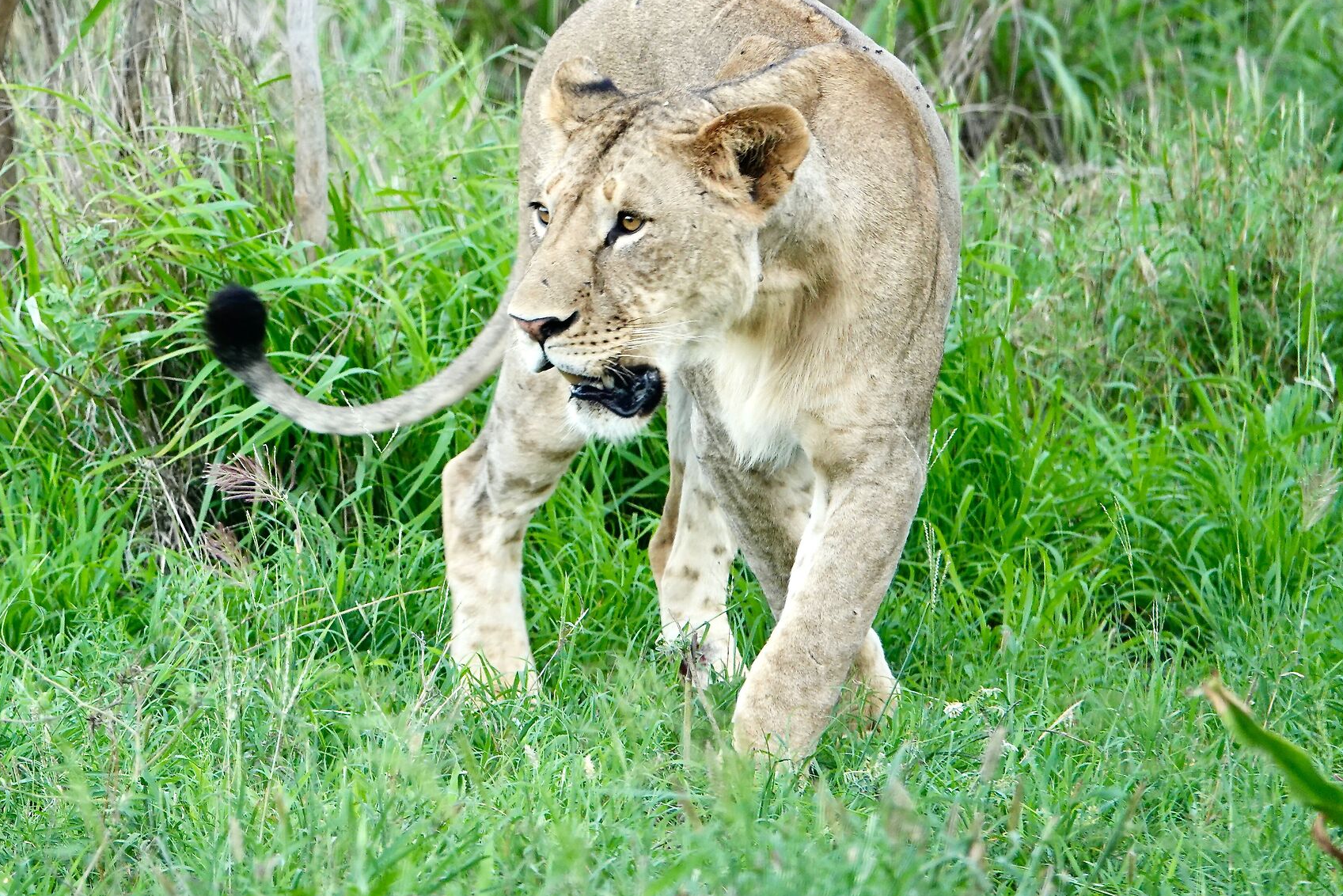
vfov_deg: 1.9
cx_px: 424
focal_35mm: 707
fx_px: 26378
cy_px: 363
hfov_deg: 2.9
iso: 400
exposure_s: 1/250
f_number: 4
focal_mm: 183.43
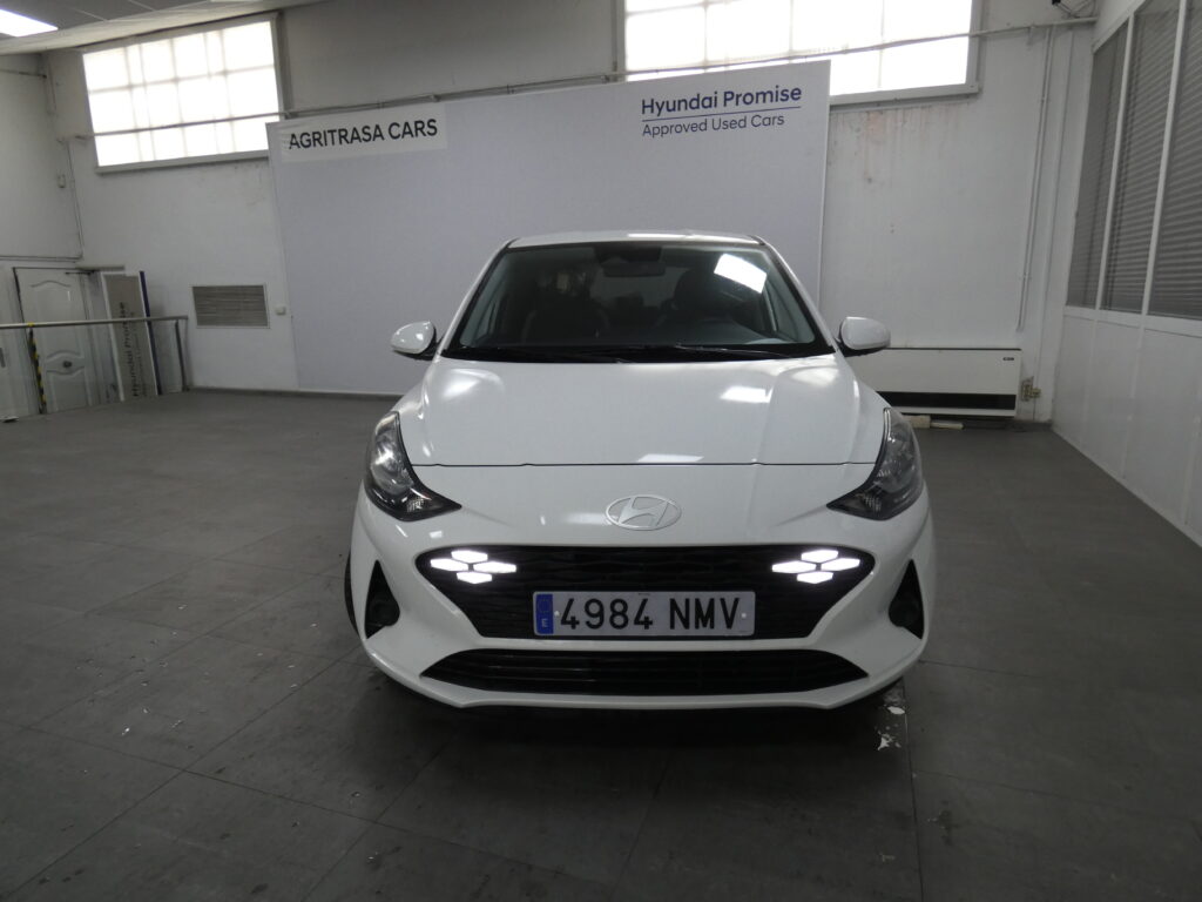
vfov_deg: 66.0
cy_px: 451
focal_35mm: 20
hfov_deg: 81.7
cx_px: 601
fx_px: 694
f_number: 2.8
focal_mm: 3.6
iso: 160
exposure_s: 1/60
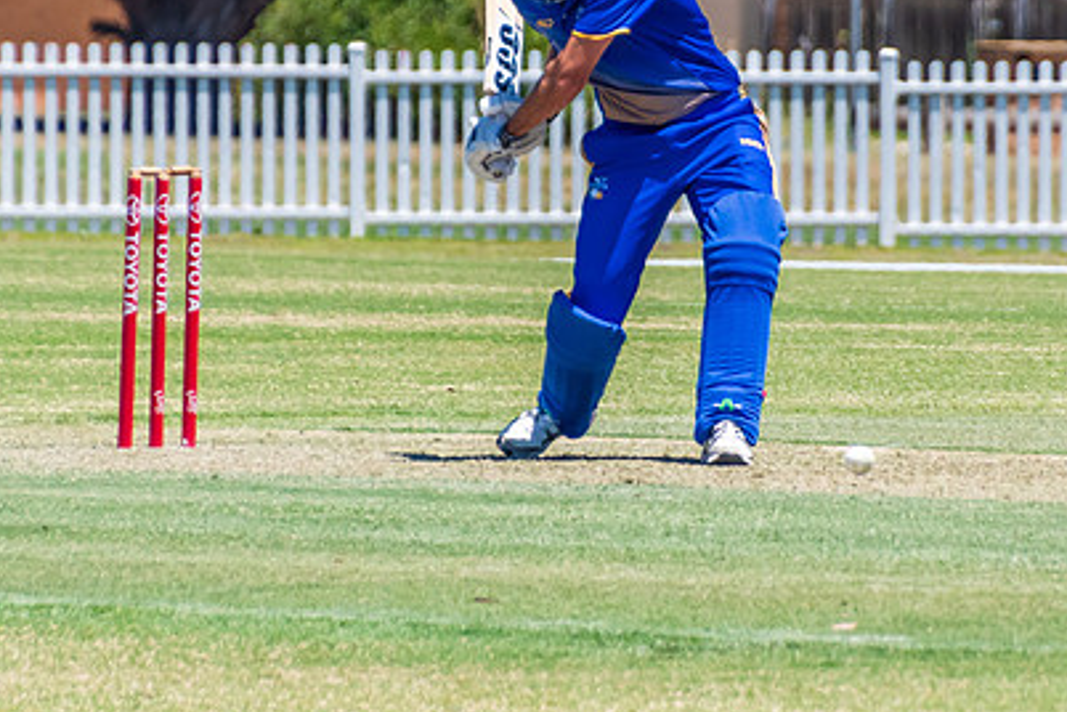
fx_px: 37342
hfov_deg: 1.6
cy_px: 117
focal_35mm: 1260
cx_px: 629
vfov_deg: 1.1
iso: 400
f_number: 6.3
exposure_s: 1/2000
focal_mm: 400
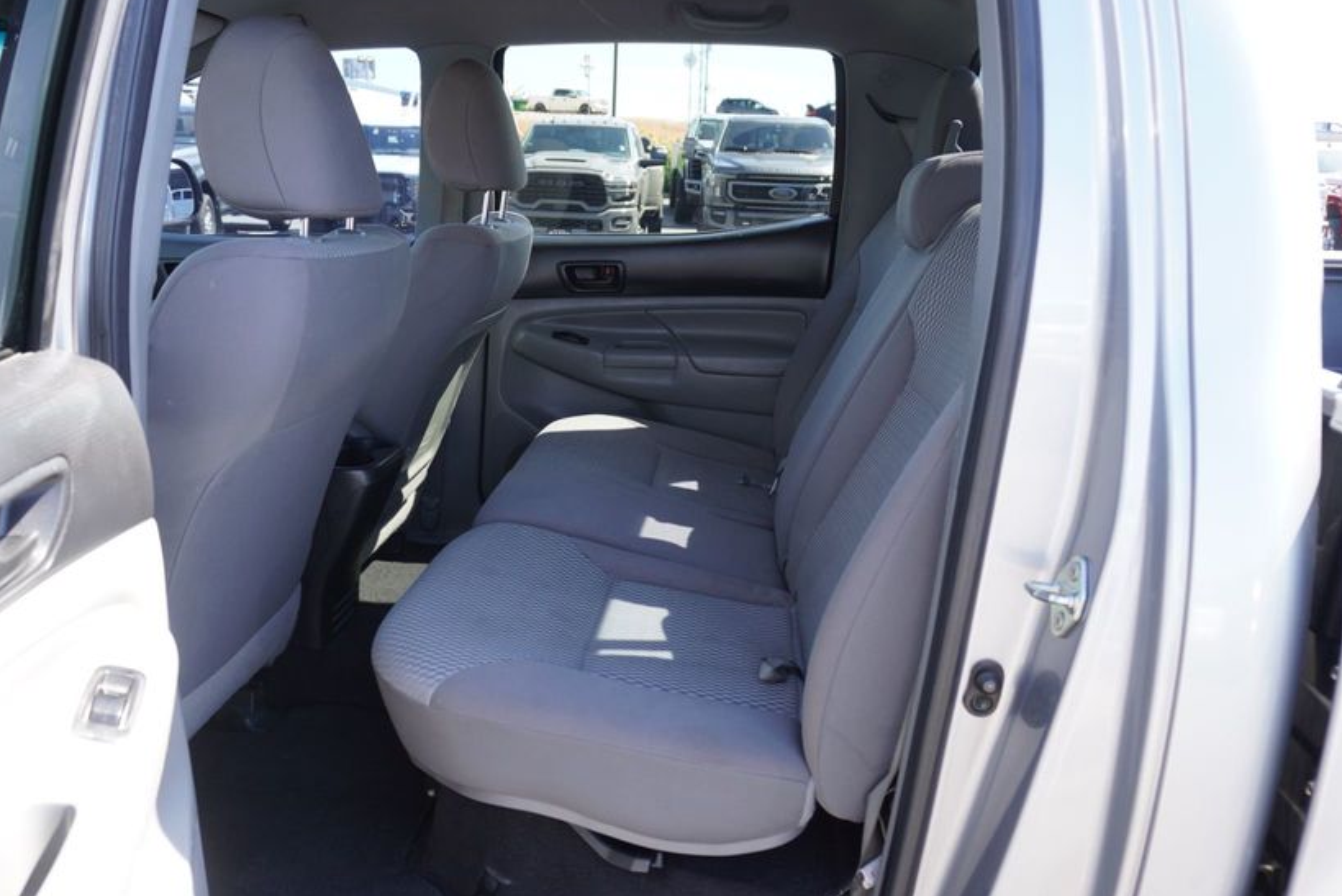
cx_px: 537
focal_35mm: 30
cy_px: 467
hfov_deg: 61.4
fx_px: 1119
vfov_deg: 43.6
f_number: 4
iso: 100
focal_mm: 16
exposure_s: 1/60
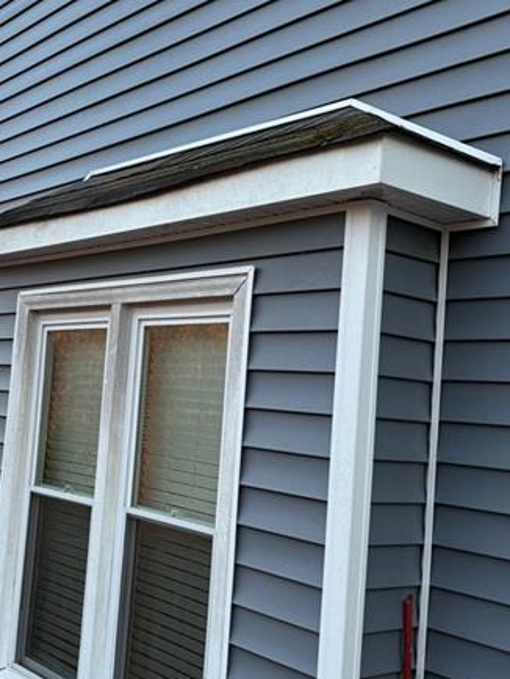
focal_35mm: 46
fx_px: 903
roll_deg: -4.8
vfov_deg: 41.2
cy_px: 338
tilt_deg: +3.7
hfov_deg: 30.9
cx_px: 113
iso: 64
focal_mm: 5.96
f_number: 1.6
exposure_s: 1/205
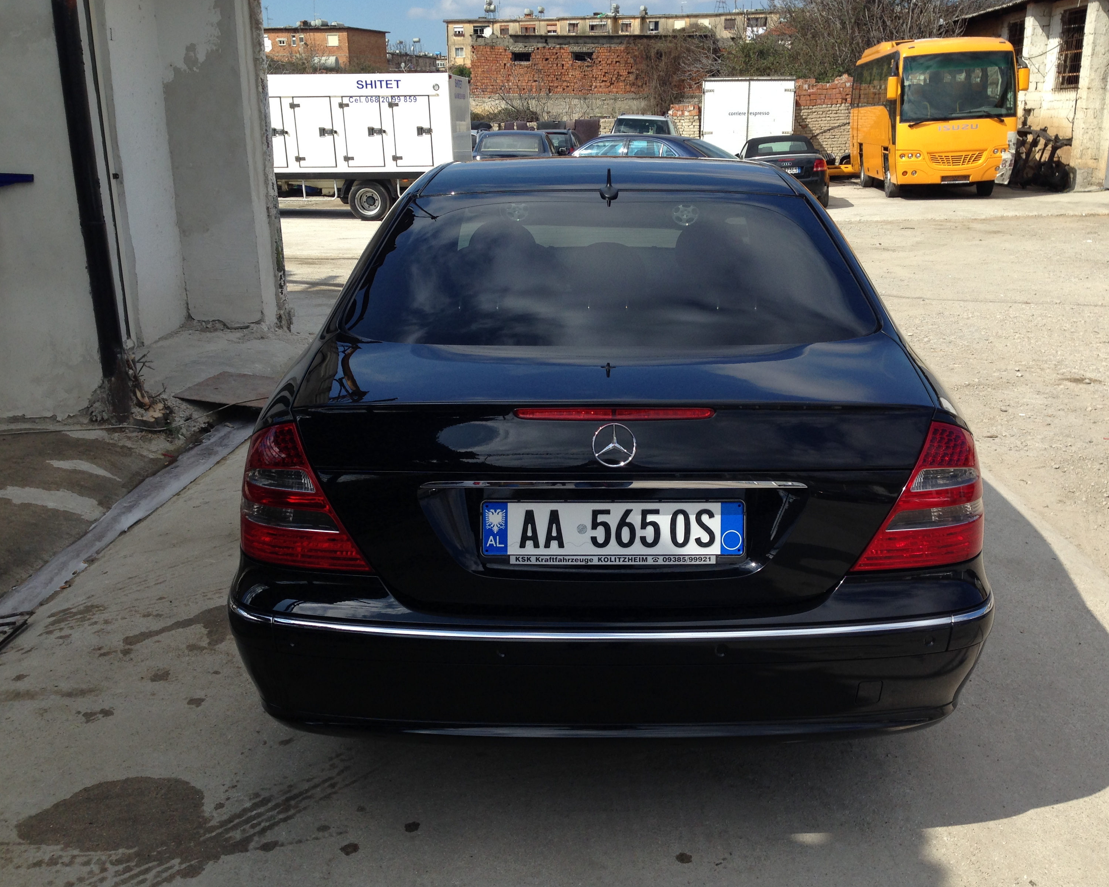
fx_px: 1149
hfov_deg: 51.5
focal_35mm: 35
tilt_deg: -15.7
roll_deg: -1.7
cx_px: 600
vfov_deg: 42.2
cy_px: 447
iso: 50
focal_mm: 4.12
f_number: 2.4
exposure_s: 1/1506
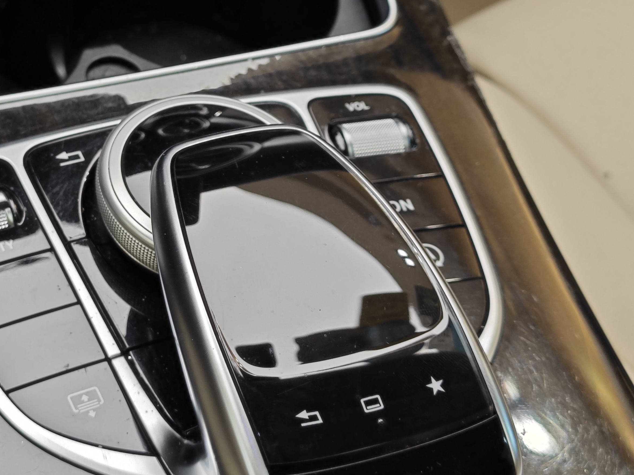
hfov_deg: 24.2
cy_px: 195
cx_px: 179
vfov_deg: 18.4
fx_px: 1465
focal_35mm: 80
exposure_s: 1/43.5
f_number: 1.9
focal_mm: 8.7
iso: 160
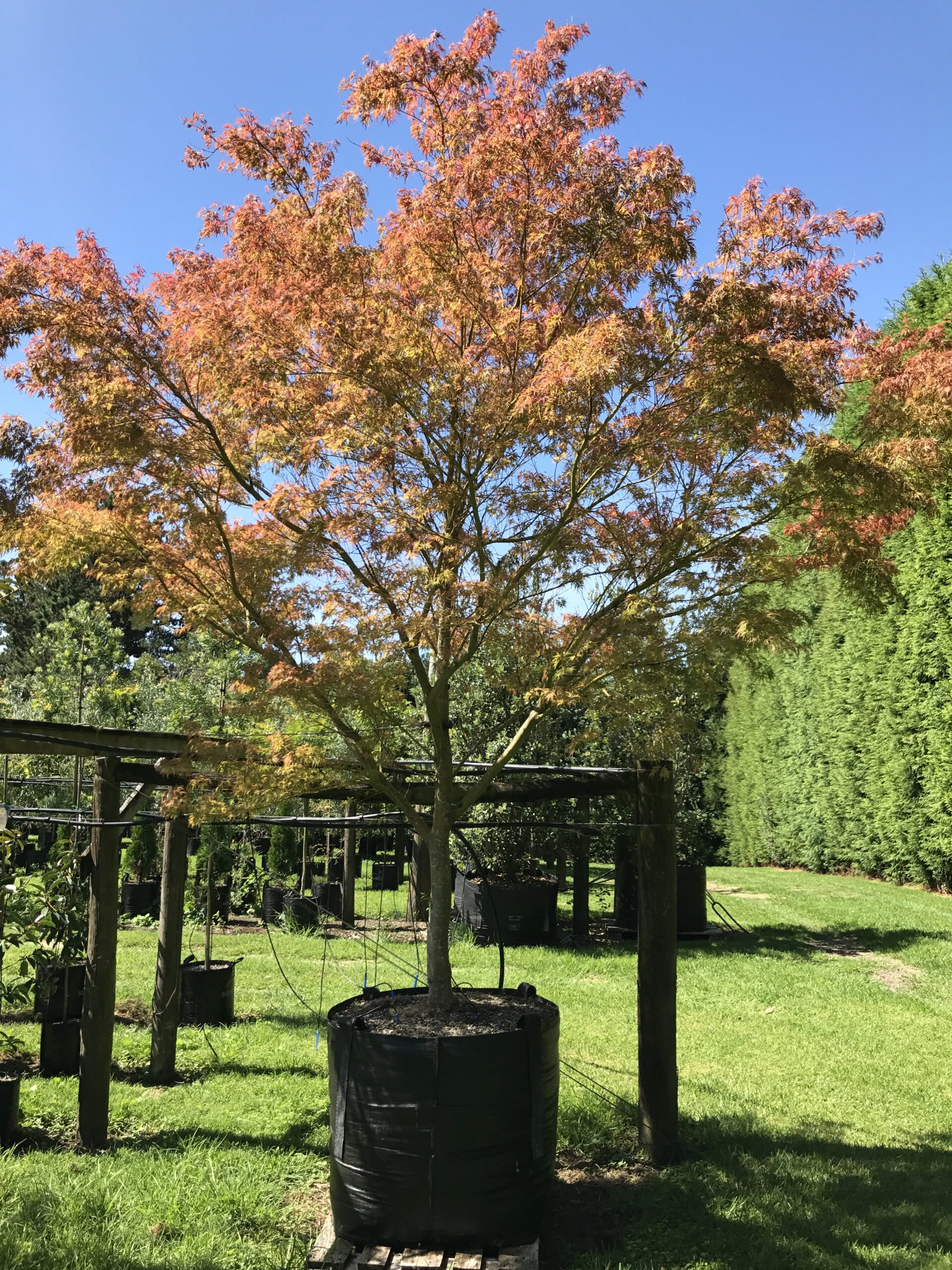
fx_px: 1027
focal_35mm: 28
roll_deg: -1.2
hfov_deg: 49.7
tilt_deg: +6.8
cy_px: 635
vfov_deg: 63.4
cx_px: 476
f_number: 1.8
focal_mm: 3.99
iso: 20
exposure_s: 1/1053
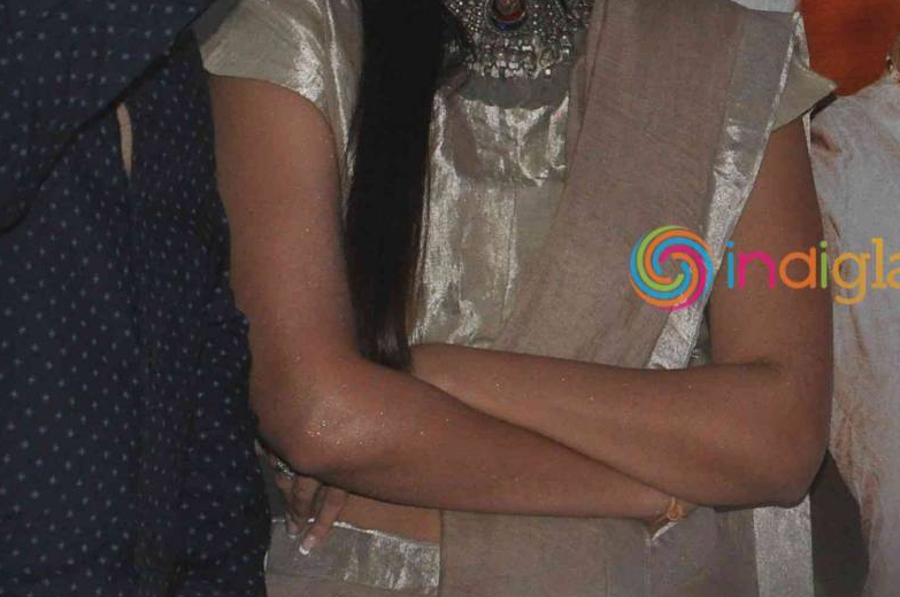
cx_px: 854
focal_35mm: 324
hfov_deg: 6.3
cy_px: -189
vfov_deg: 4.2
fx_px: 8101
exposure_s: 1/250
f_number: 10
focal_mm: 75
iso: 1000
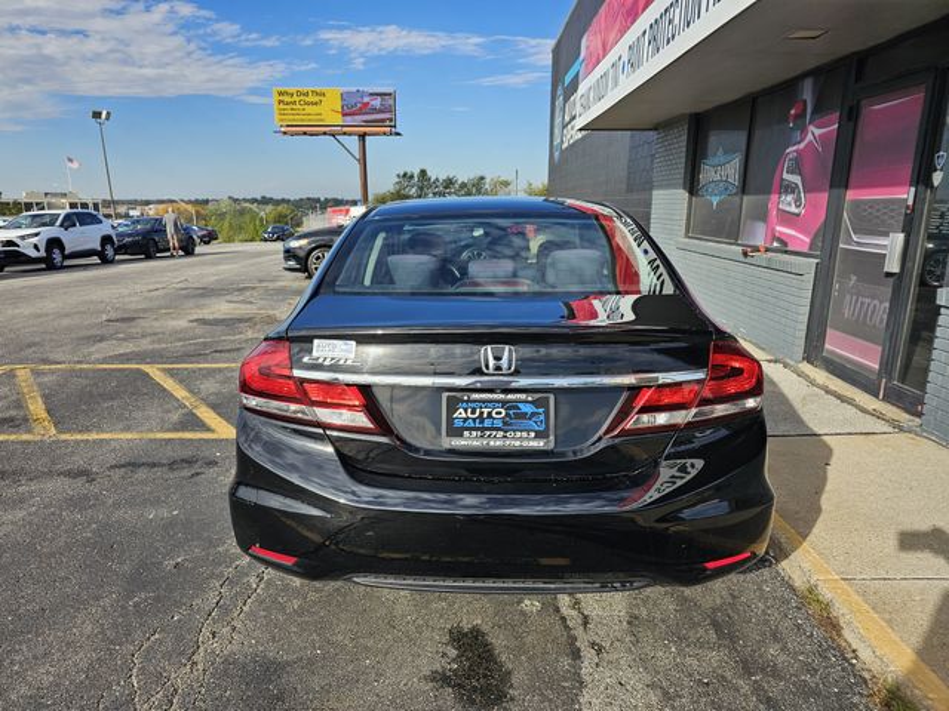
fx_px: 631
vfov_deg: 58.9
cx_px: 474
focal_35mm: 23
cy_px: 356
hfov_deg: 73.9
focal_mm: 6.3
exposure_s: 1/492
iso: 10
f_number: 1.7
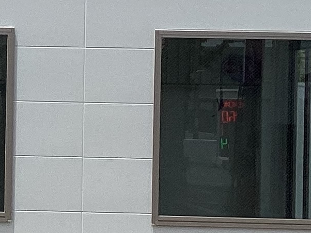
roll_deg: -0.9
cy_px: 94
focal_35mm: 168
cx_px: -208
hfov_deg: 11.1
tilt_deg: -0.6
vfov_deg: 8.8
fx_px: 1510
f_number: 2.4
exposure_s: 1/1733
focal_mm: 3.3
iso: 25
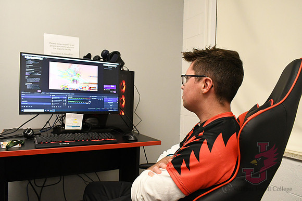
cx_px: 151
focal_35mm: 27
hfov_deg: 67.4
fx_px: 227
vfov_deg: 48.0
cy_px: 100
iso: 6400
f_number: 5.6
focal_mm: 18
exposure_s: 1/160
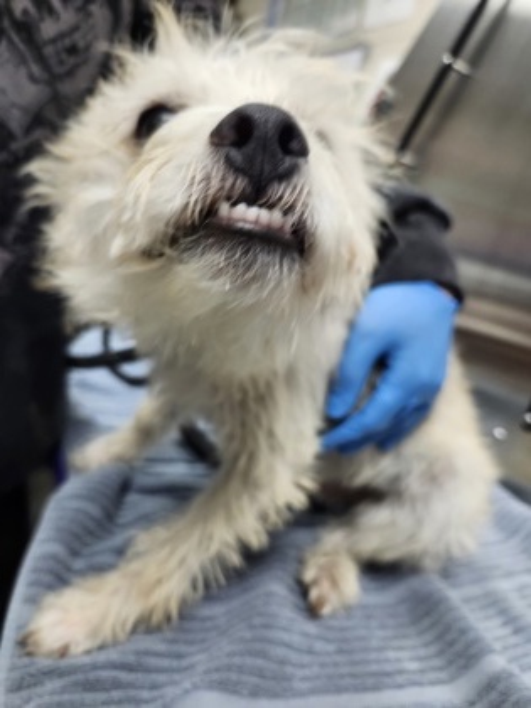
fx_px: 470
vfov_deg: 73.9
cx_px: 266
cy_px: 354
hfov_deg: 58.9
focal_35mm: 23
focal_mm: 5.54
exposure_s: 1/120
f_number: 1.8
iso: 200
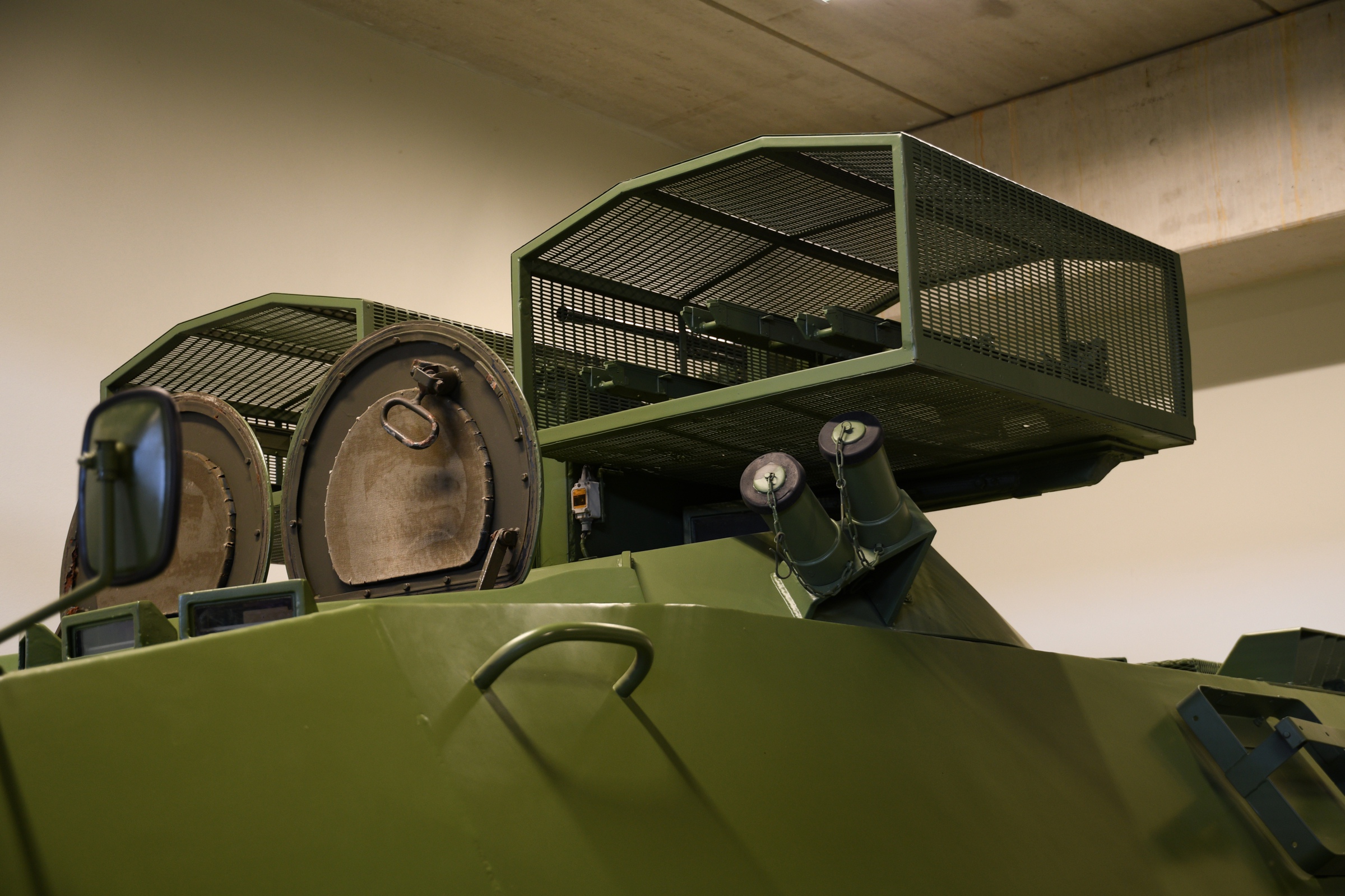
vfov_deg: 26.0
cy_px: 448
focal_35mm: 52
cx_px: 672
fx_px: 1943
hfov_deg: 38.2
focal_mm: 35
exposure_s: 1/20
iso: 250
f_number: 3.3
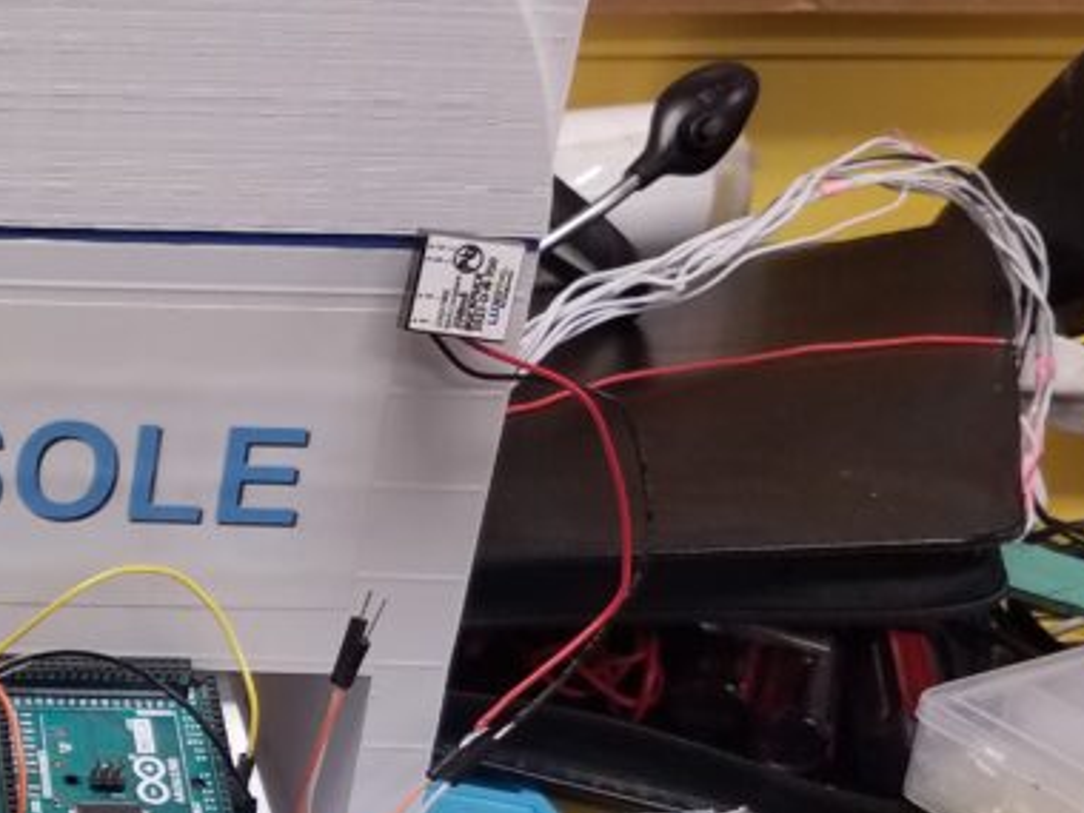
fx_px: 2192
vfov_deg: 20.8
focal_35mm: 70
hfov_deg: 24.6
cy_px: 630
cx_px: -288
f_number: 1.7
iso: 80
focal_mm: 4.2
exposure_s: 1/60
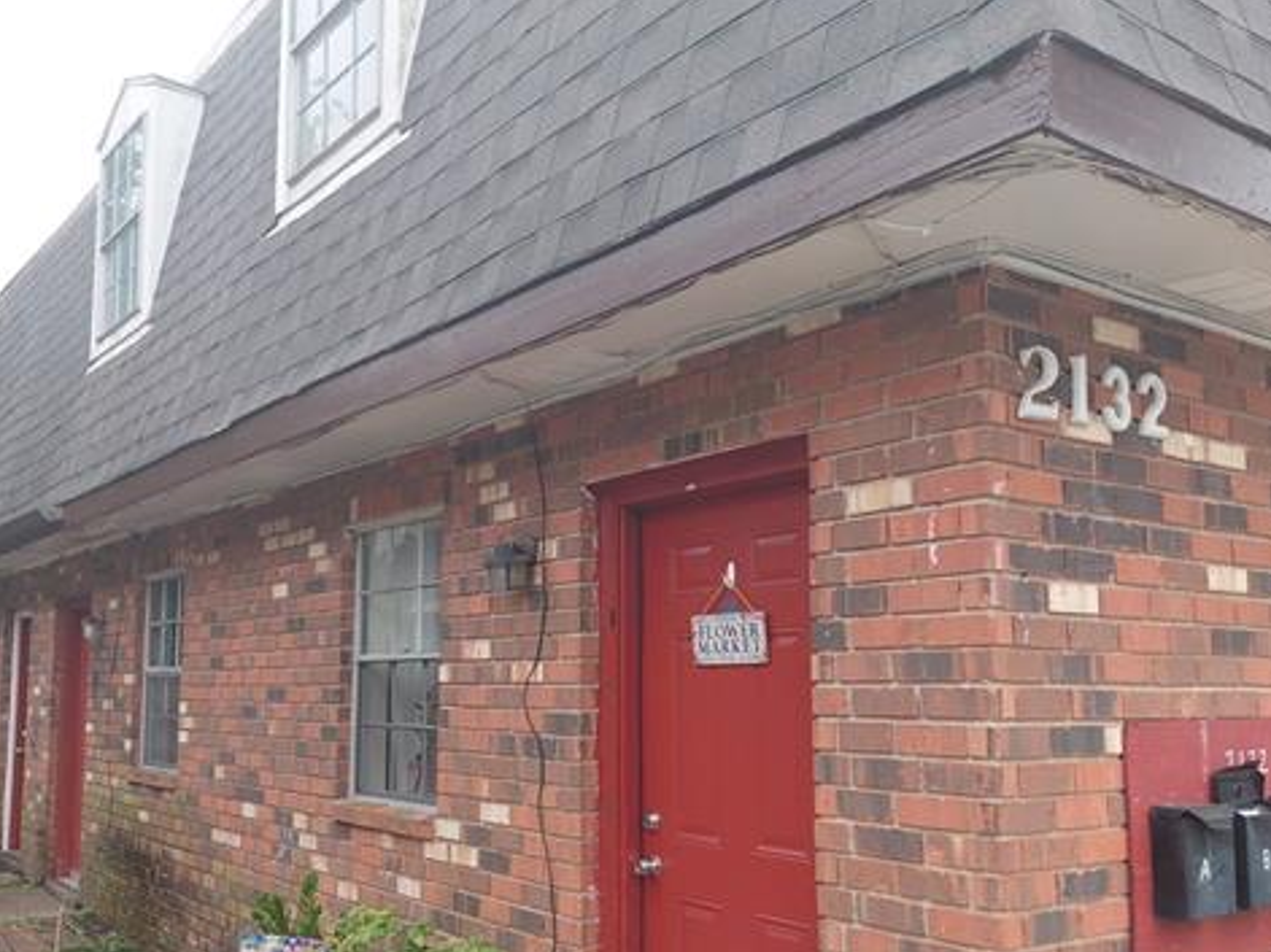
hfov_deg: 53.6
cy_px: 547
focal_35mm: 34
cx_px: 513
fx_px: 1248
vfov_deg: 41.7
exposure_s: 1/235
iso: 50
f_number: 1.8
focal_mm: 4.69
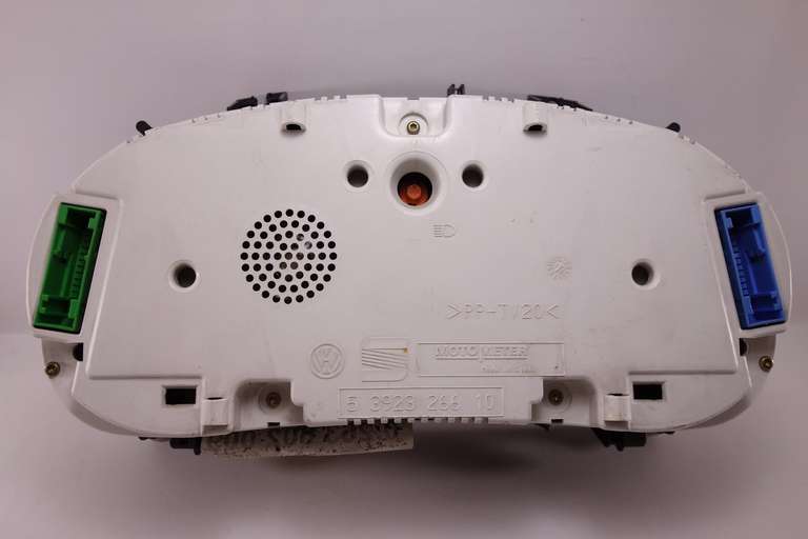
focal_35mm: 28
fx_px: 628
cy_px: 270
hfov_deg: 65.5
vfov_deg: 46.4
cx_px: 404
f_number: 3.5
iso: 125
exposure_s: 1/100
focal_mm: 10.4
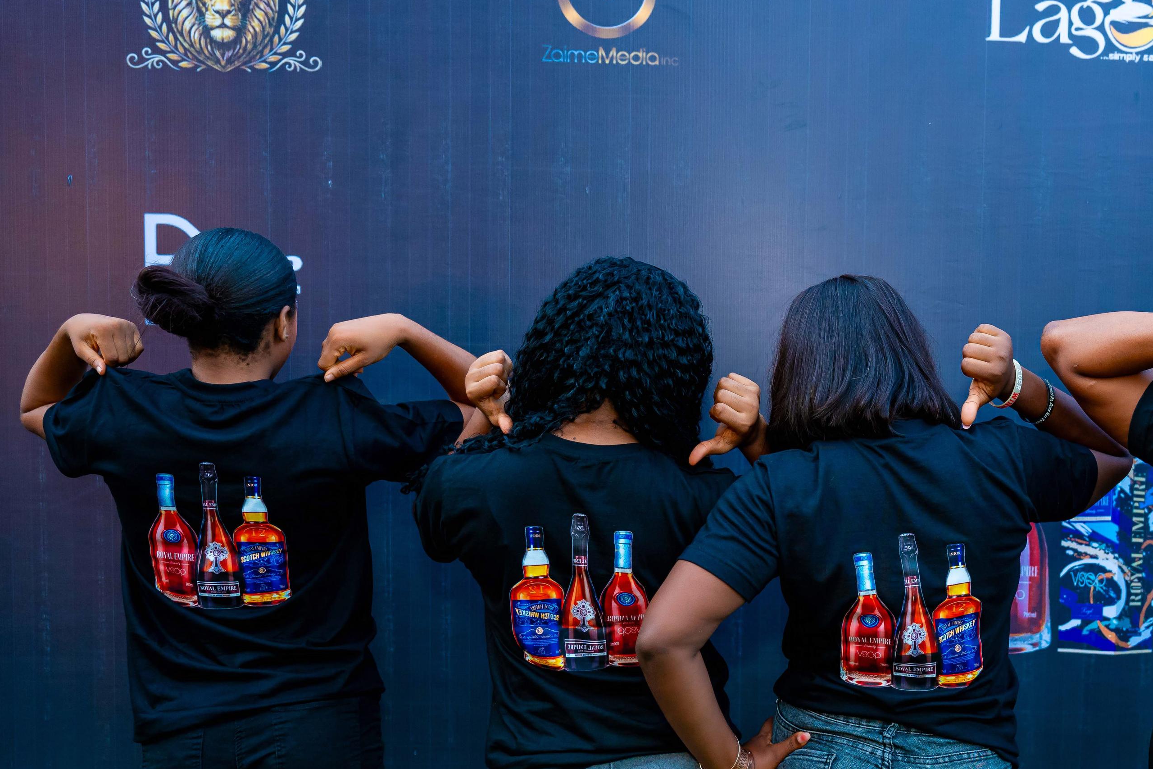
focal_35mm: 46
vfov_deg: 29.3
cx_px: 826
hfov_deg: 42.0
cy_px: 459
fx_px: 1465
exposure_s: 1/125
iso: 1250
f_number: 3.5
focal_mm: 30.5
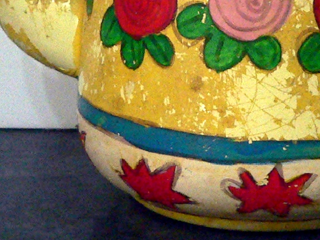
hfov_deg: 14.1
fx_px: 1276
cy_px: -35
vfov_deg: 10.6
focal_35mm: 138
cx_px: 296
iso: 400
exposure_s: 1/50
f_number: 2.8
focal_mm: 6
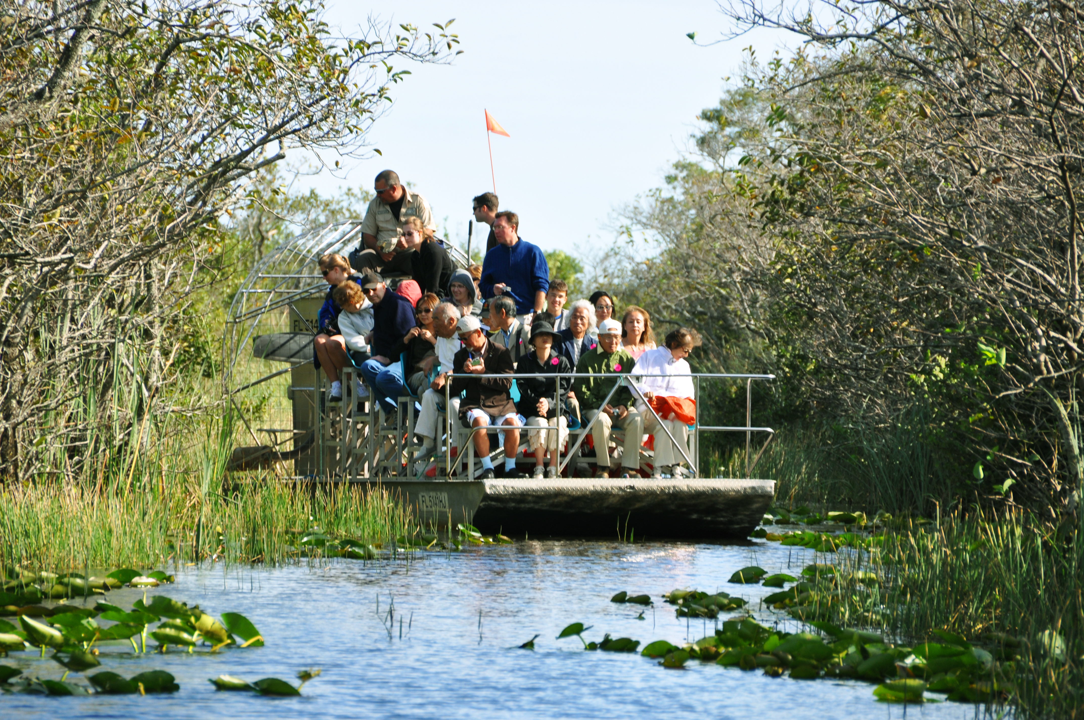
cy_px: 360
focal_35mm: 300
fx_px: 9022
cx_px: 542
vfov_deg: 4.6
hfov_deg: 6.9
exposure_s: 1/320
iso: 200
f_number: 6.3
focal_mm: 200
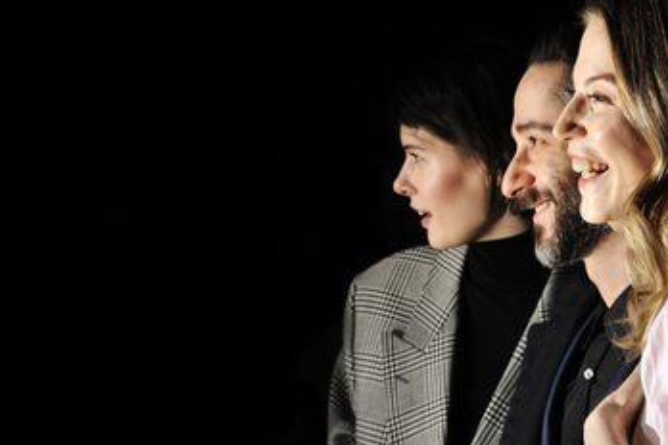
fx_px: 2932
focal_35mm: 158
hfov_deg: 13.0
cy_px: 251
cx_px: 421
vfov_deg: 8.7
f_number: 11
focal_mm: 122
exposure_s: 1/320
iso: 200
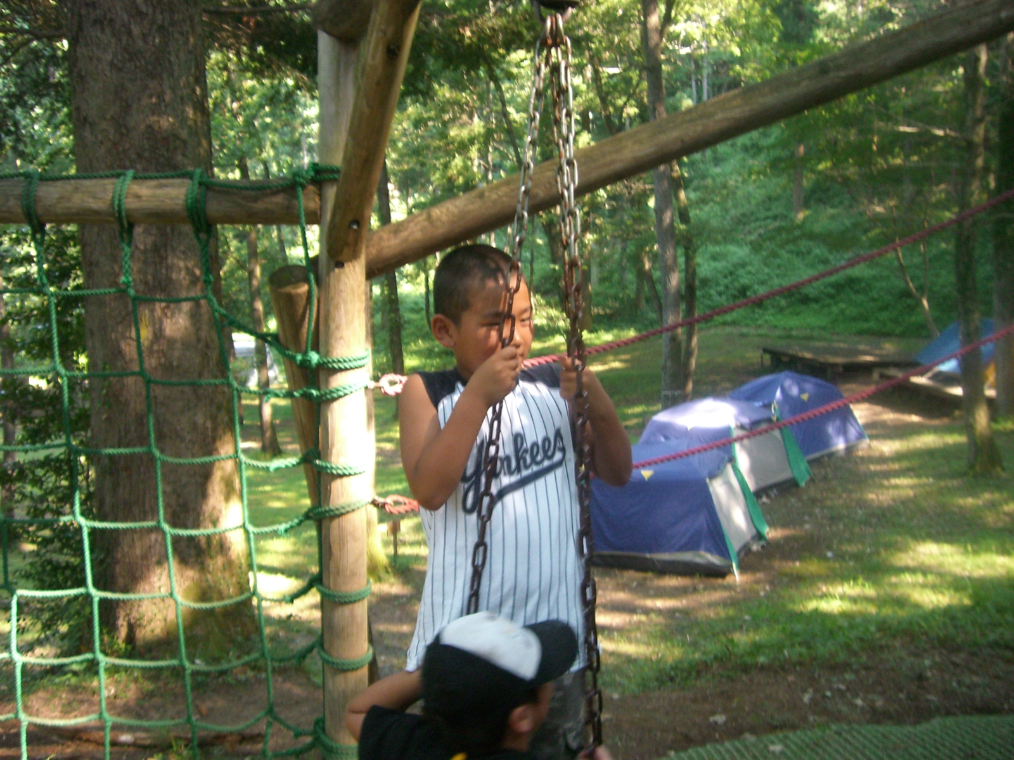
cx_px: 507
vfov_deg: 37.7
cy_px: 380
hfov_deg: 49.0
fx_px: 1113
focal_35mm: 38
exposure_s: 1/80
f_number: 2.7
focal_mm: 6.2
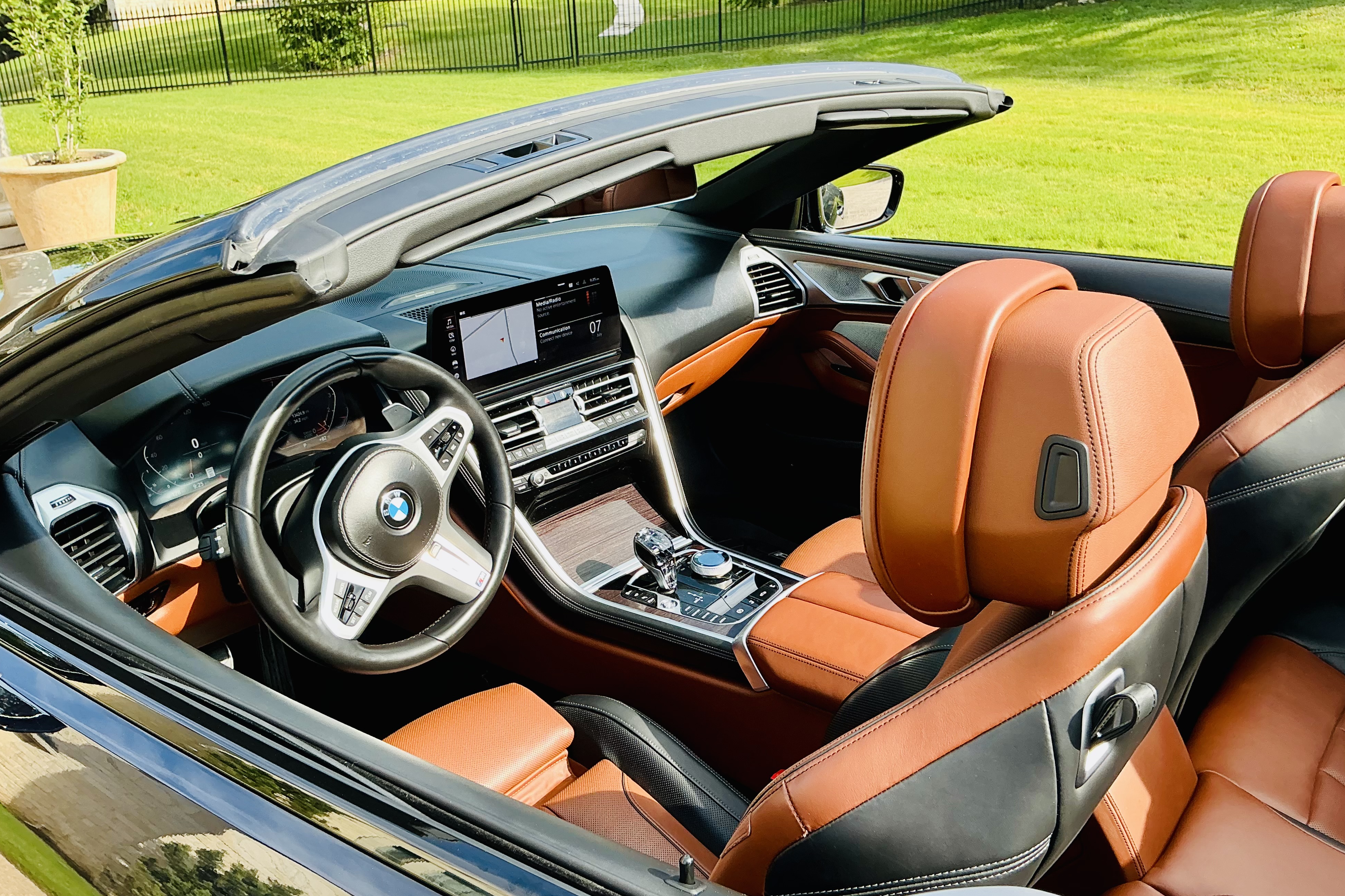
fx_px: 1121
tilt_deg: -21.1
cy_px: 418
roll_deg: +2.1
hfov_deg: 61.9
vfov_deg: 43.6
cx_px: 673
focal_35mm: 30
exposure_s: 1/280
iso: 25
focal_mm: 3
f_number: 1.8
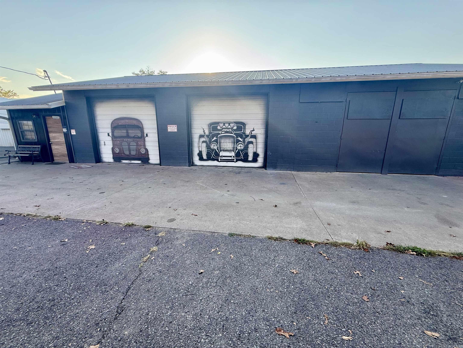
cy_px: 174
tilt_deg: -12.5
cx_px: 232
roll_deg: -0.3
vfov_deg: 85.7
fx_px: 187
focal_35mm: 14
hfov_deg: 102.1
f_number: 2.2
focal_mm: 2.22
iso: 50
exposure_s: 1/203
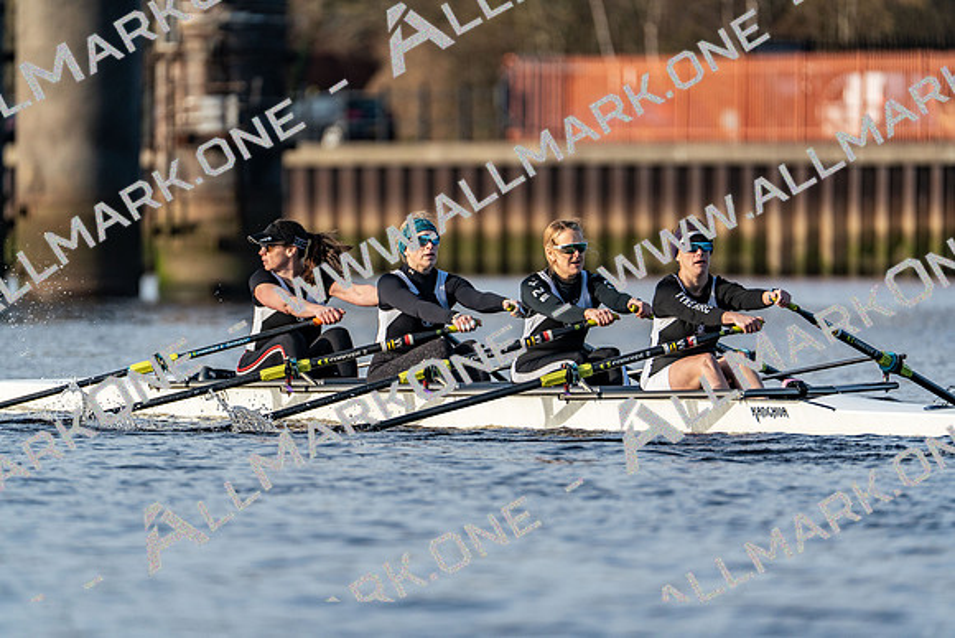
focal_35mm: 559
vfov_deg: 2.5
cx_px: 478
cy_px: 319
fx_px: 14832
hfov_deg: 3.7
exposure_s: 1/2000
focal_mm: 559
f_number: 6.3
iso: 800
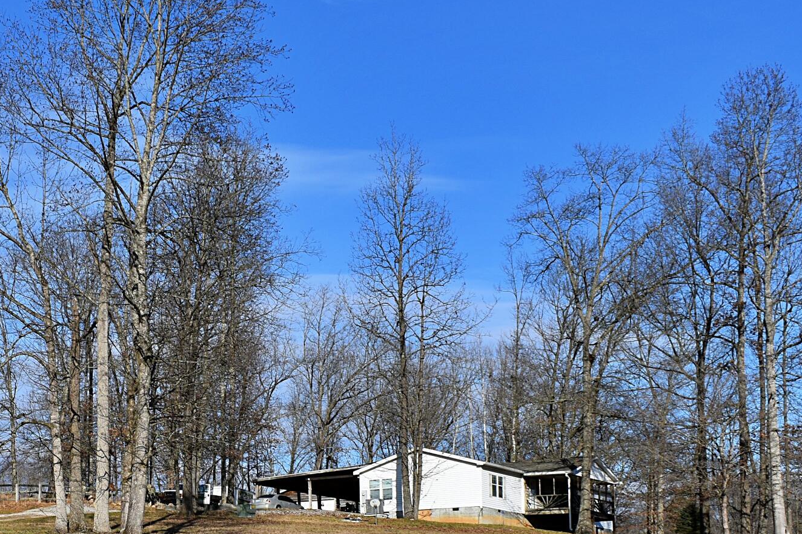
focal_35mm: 68
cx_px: 162
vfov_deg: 19.6
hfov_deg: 29.0
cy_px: 476
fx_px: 1514
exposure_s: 1/320
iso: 100
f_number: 9
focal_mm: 20
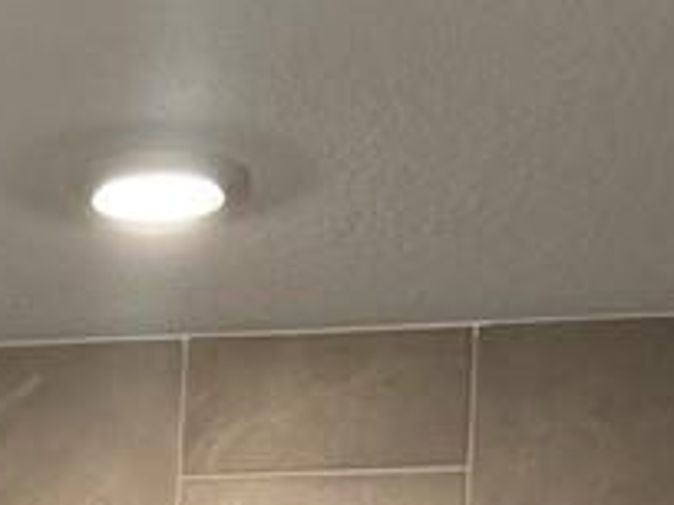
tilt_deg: -2.0
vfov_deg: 7.0
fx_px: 3661
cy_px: 1584
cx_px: -311
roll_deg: -1.5
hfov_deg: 10.2
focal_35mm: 188
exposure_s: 1/215
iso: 200
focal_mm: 6.76
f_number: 1.78
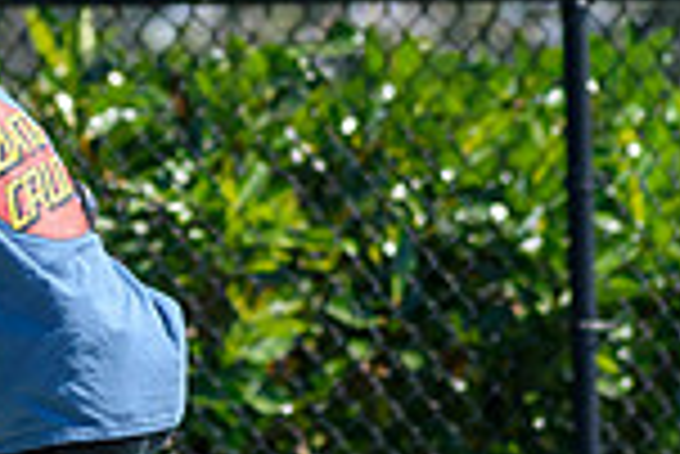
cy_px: 465
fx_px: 19644
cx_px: 86
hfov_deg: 2.0
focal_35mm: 1039
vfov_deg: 1.3
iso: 360
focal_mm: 180
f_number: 5.6
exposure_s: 1/2000
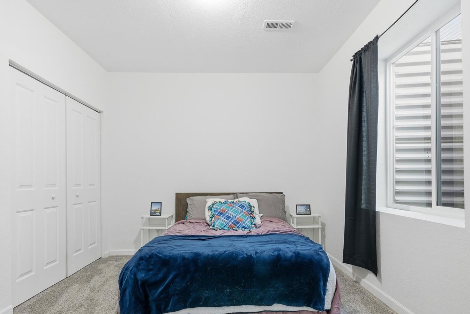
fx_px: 248
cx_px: 237
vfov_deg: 64.4
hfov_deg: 86.9
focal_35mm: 19
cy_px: 176
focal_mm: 16
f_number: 8
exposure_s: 1/13
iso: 500
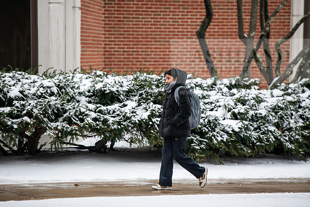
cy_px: 104
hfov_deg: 10.8
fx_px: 1636
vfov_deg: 7.2
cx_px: 155
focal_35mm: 190
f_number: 3.5
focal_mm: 190
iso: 125
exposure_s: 1/400
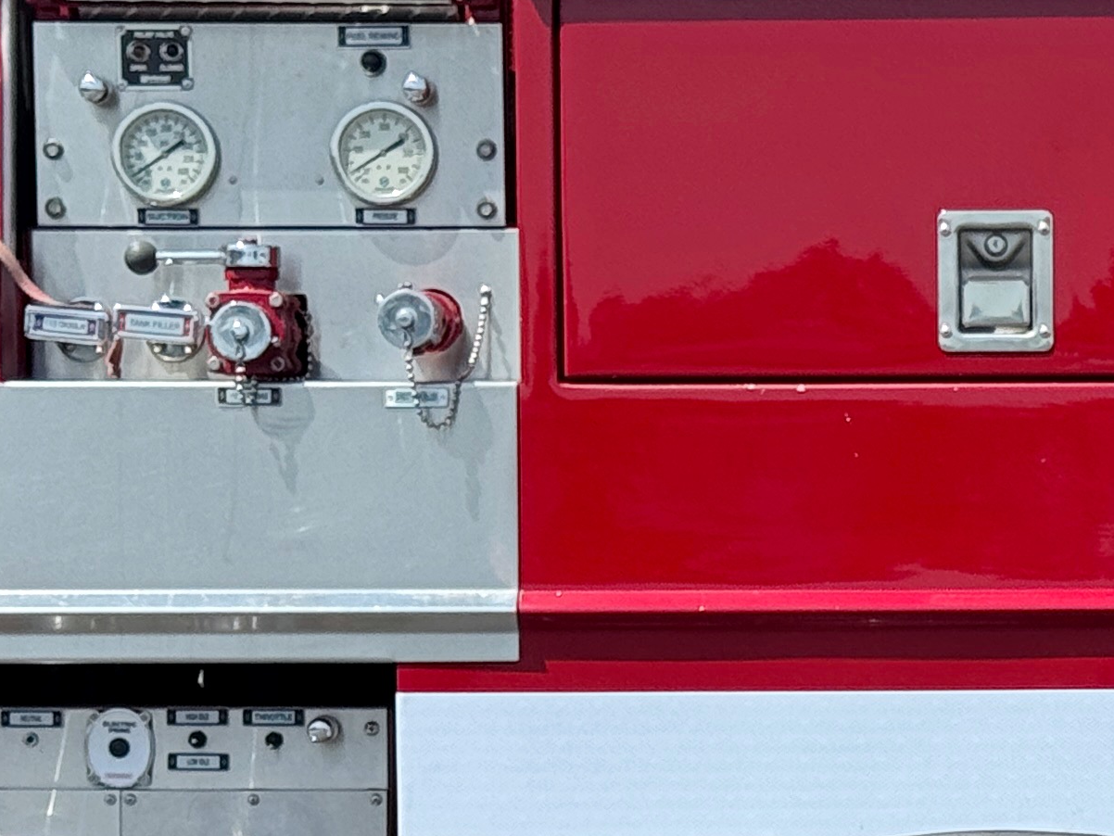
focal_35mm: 161
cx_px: 1183
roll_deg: +0.4
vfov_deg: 9.2
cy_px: 756
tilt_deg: -3.2
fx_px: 5182
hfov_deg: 12.1
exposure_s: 1/3817
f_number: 1.78
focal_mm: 6.76
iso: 64
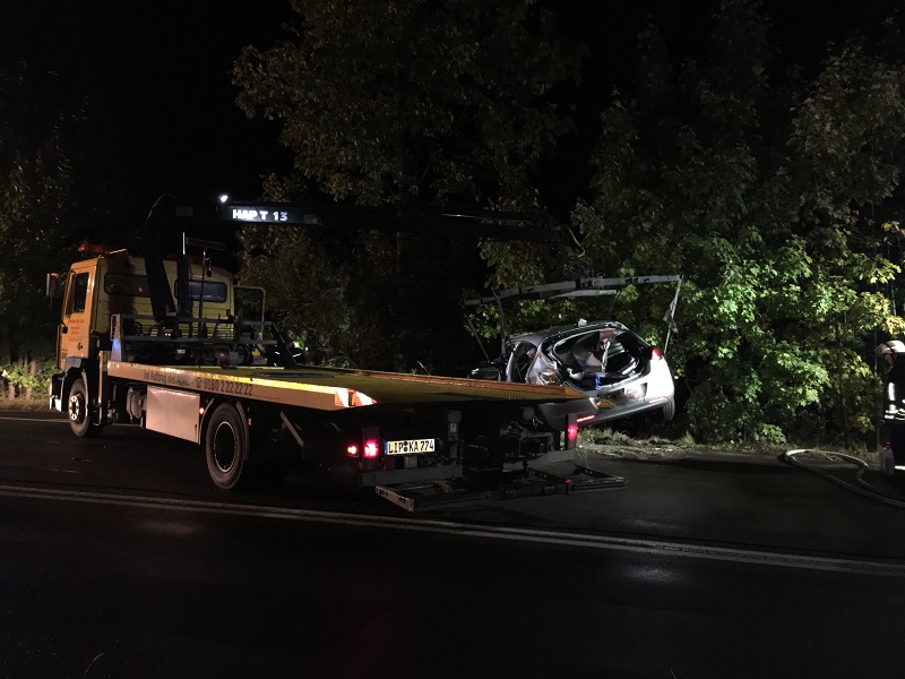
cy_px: 340
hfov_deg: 61.7
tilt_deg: +0.9
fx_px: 758
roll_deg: +0.2
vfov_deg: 48.2
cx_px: 452
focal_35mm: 29
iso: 160
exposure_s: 1/17
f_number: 2.2
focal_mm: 4.15
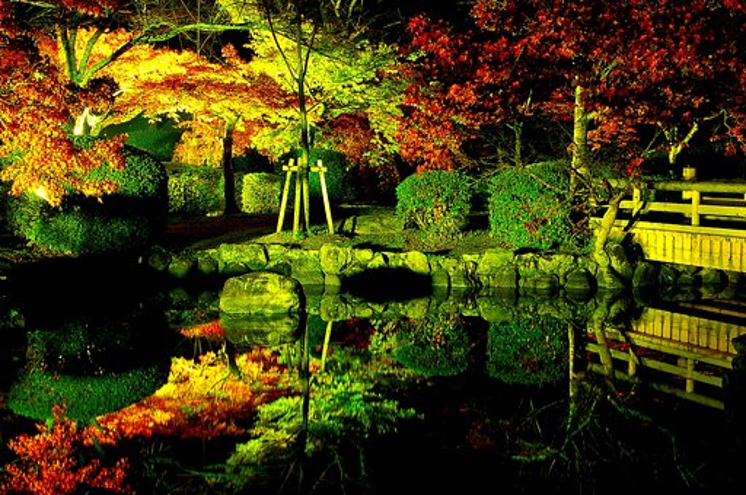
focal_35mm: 48
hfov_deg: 41.2
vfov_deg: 28.0
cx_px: 373
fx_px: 993
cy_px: 248
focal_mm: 32
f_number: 14
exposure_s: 15
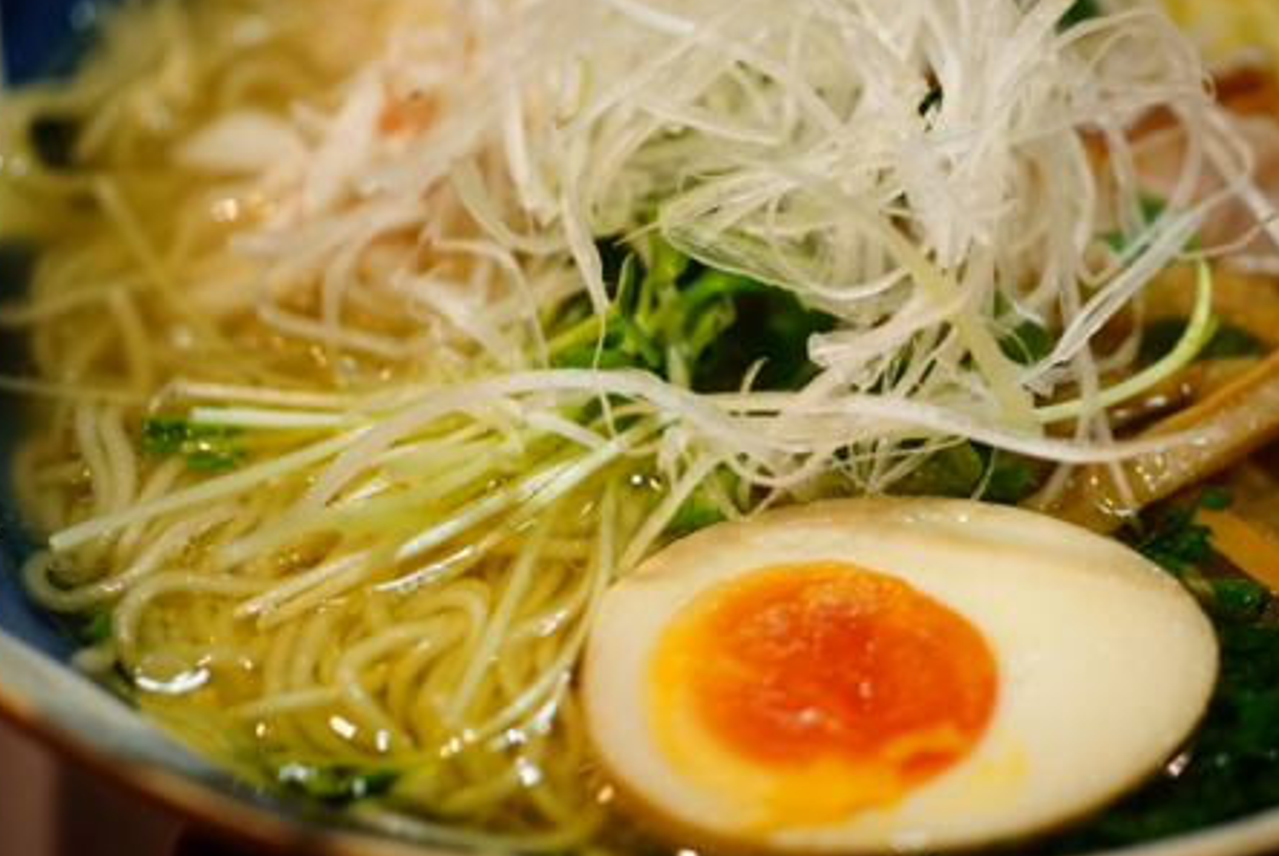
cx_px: 833
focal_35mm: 72
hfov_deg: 27.9
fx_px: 2560
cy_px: 284
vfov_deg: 18.9
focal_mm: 50
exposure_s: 1/125
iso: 5000
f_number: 2.8
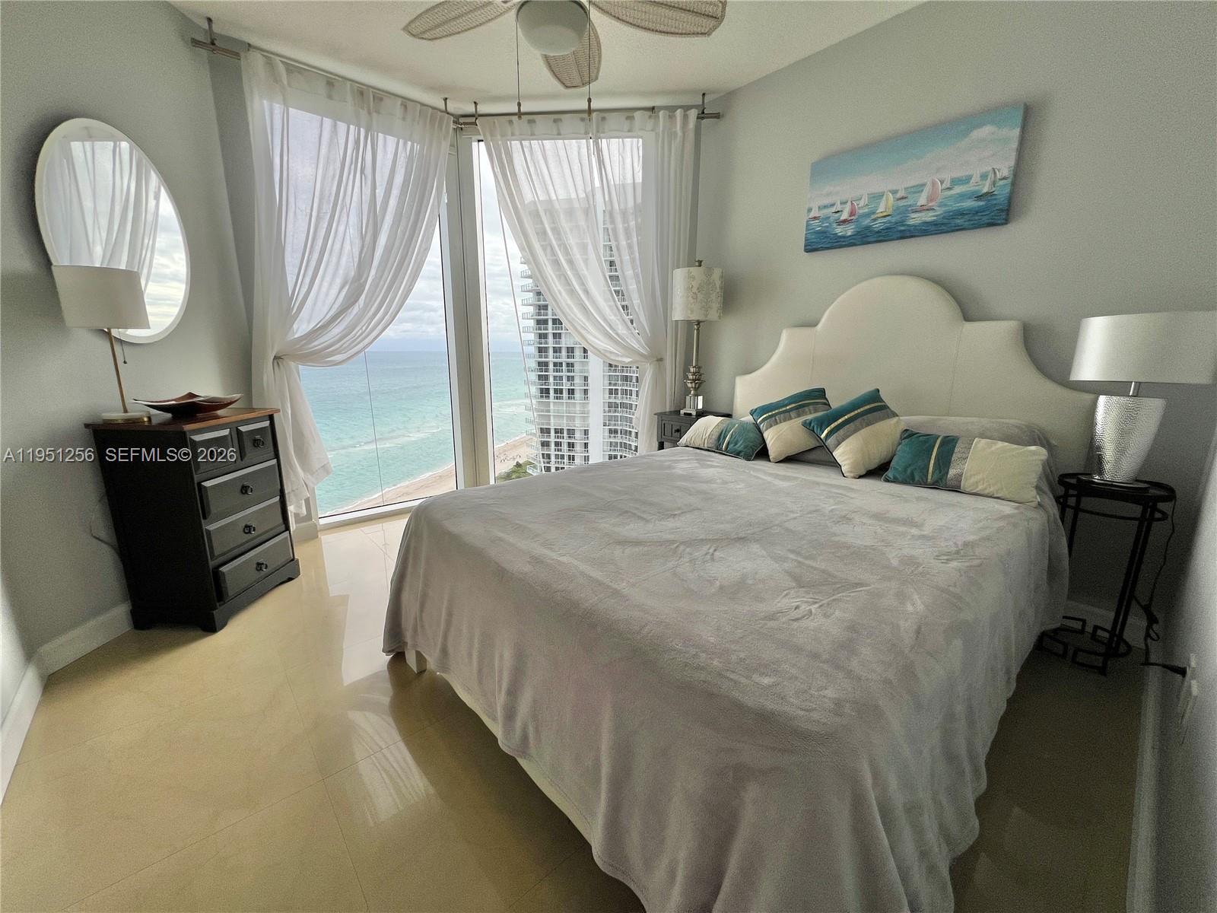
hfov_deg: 106.2
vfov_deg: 89.9
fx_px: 457
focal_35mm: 13
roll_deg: -0.1
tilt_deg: -12.6
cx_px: 608
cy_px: 456
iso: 32
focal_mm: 1.57
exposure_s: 1/827
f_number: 1.8
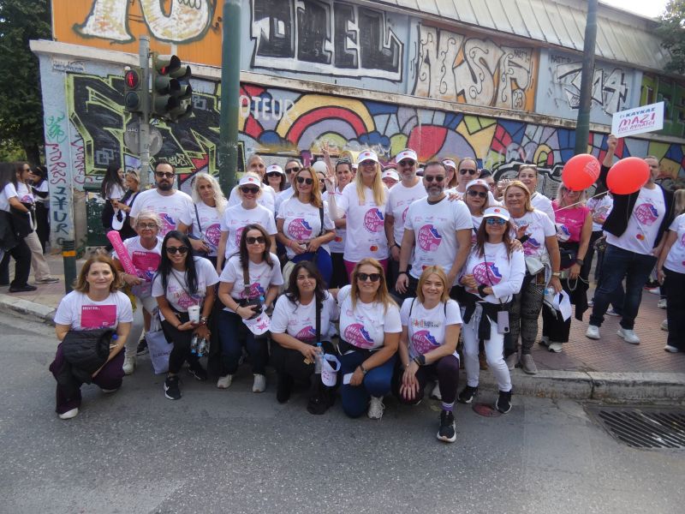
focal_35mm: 20
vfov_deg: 66.0
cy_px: 257
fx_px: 396
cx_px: 342
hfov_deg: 81.7
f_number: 2.8
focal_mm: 3.6
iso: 80
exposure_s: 1/200
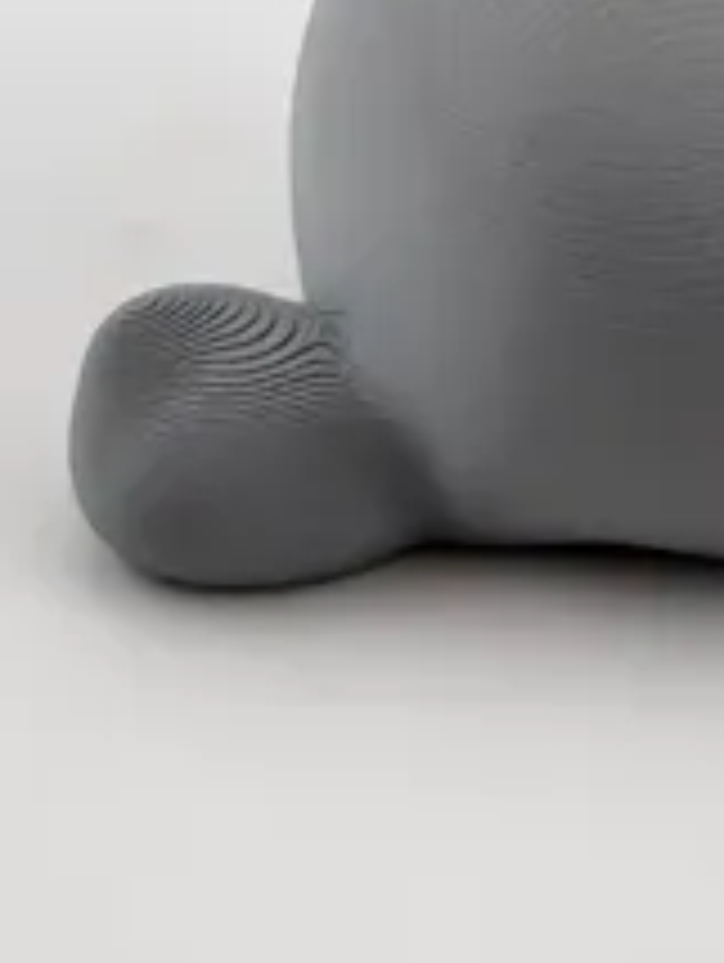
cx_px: 800
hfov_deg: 13.0
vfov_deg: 17.0
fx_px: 3117
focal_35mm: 112
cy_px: -112
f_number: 1.8
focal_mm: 5
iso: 40
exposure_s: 1/598
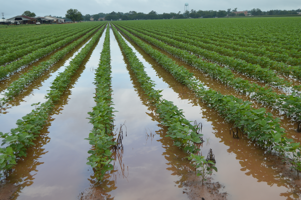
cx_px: 150
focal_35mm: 48
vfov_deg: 28.0
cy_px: 100
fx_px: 401
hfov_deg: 41.1
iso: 100
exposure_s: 1/125
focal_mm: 32
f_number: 5.6
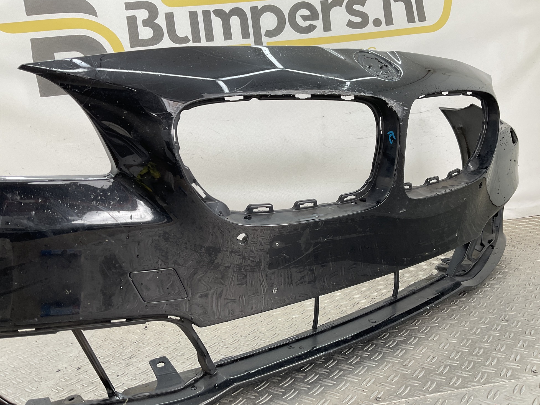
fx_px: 468
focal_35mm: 30
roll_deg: +5.4
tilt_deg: -7.1
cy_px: 208
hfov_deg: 59.9
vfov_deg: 46.8
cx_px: 279
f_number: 1.8
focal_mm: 3
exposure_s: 1/100
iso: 20
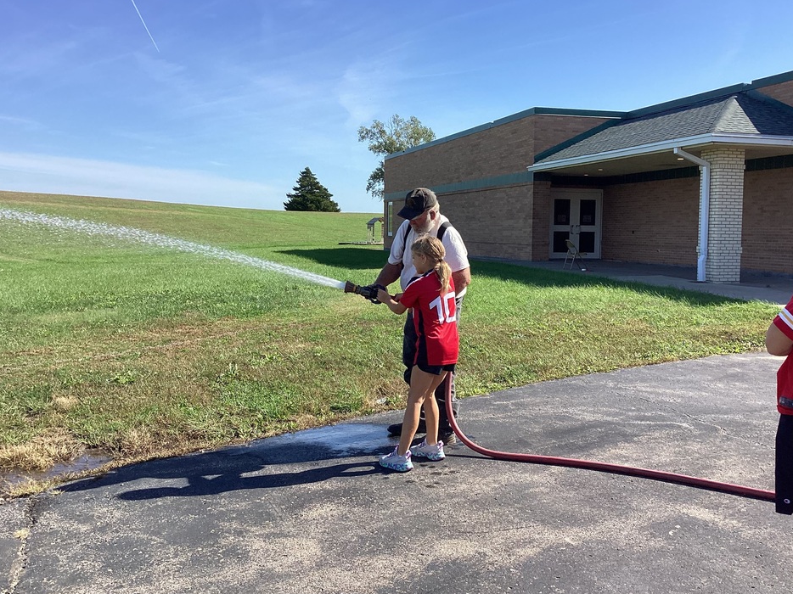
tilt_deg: -3.4
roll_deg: -1.9
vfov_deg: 41.8
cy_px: 277
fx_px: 779
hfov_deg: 54.0
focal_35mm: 34
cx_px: 407
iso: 25
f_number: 2.4
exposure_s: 1/1087
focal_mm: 3.3
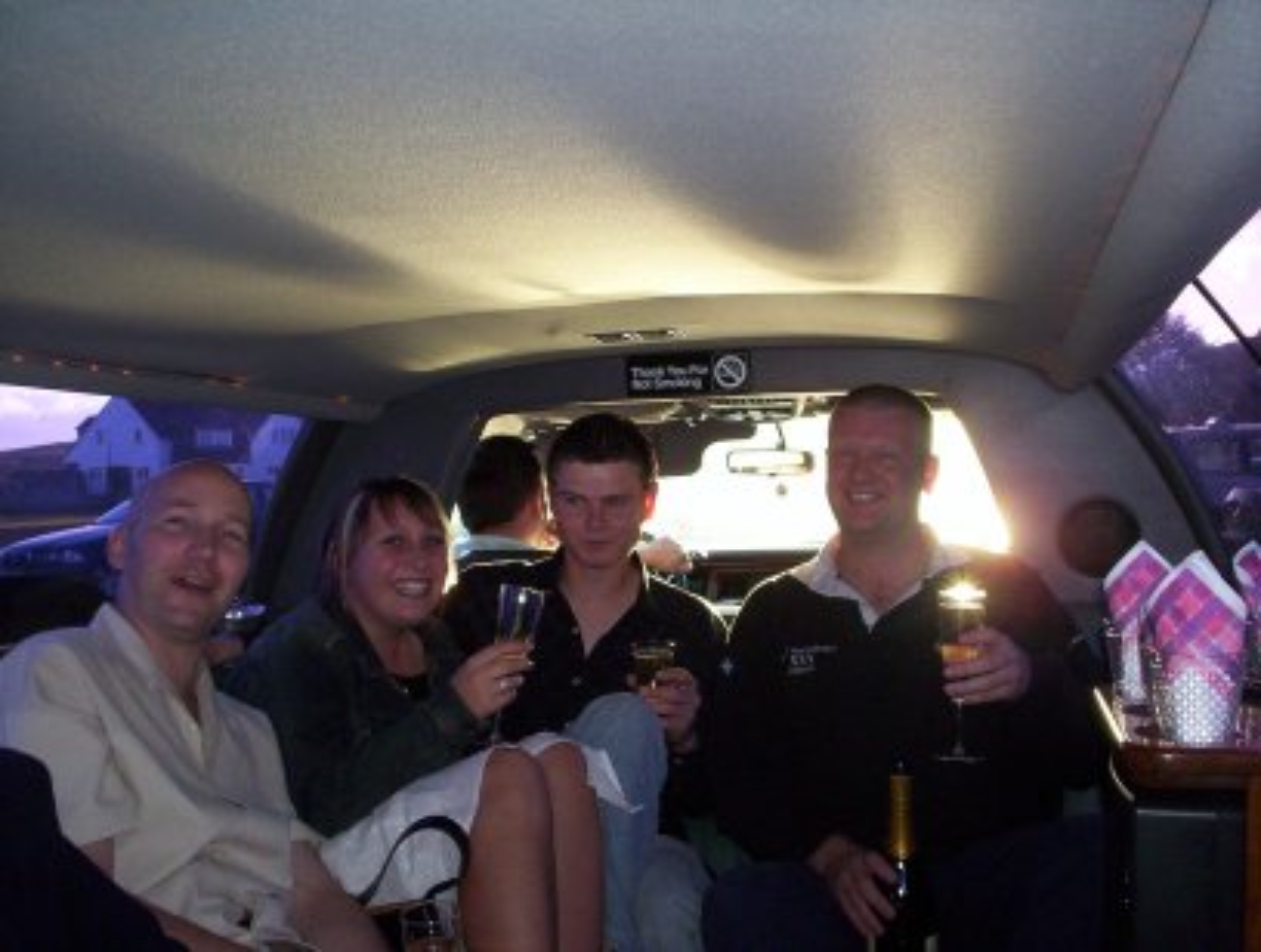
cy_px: 476
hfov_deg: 48.9
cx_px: 630
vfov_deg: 37.9
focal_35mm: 38
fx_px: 1388
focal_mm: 4.99
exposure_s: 1/60
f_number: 4.5
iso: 140
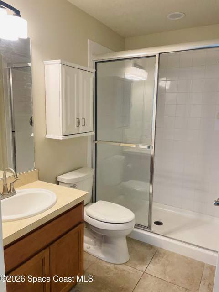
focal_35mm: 26
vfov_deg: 67.3
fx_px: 219
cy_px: 146
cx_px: 110
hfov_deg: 53.1
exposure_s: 1/120
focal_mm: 4.2
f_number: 1.6
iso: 100
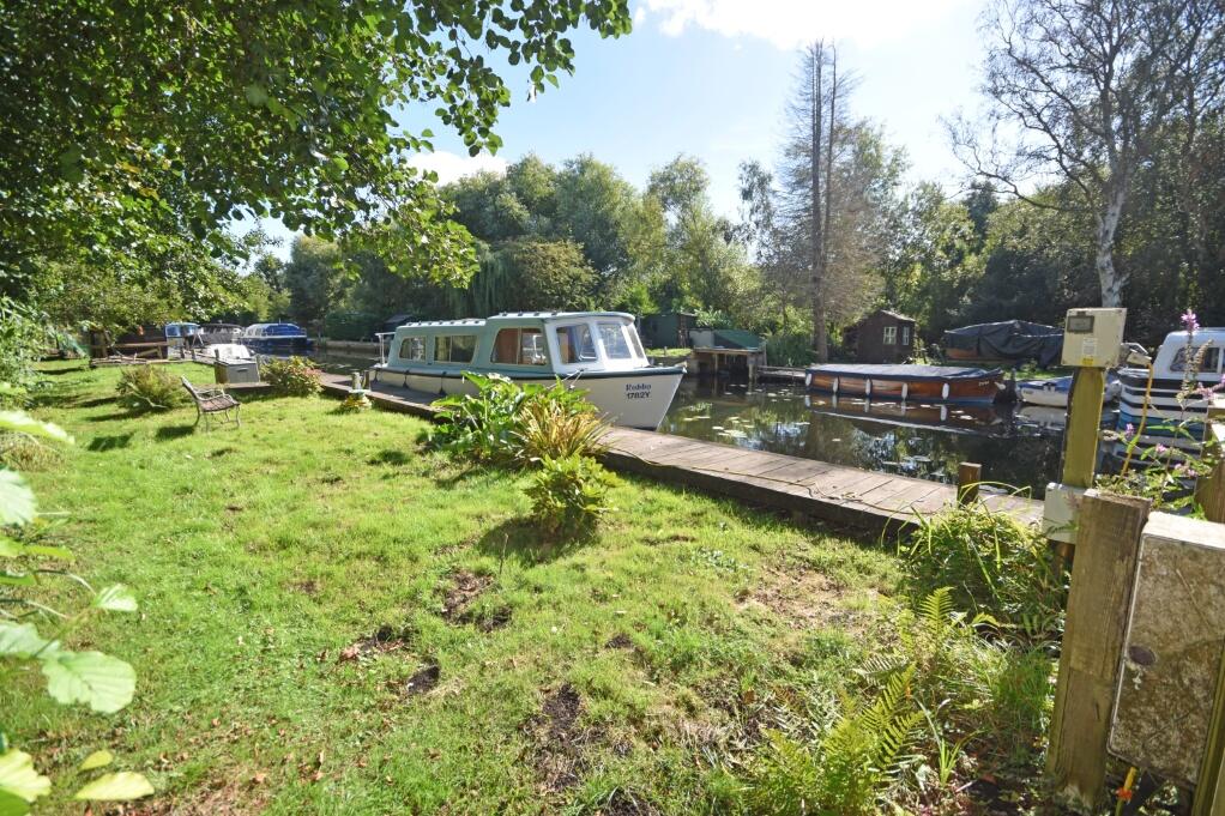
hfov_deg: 100.4
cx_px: 612
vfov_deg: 77.3
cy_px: 408
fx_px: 510
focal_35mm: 15
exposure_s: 1/160
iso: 100
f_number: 6.3
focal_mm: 10
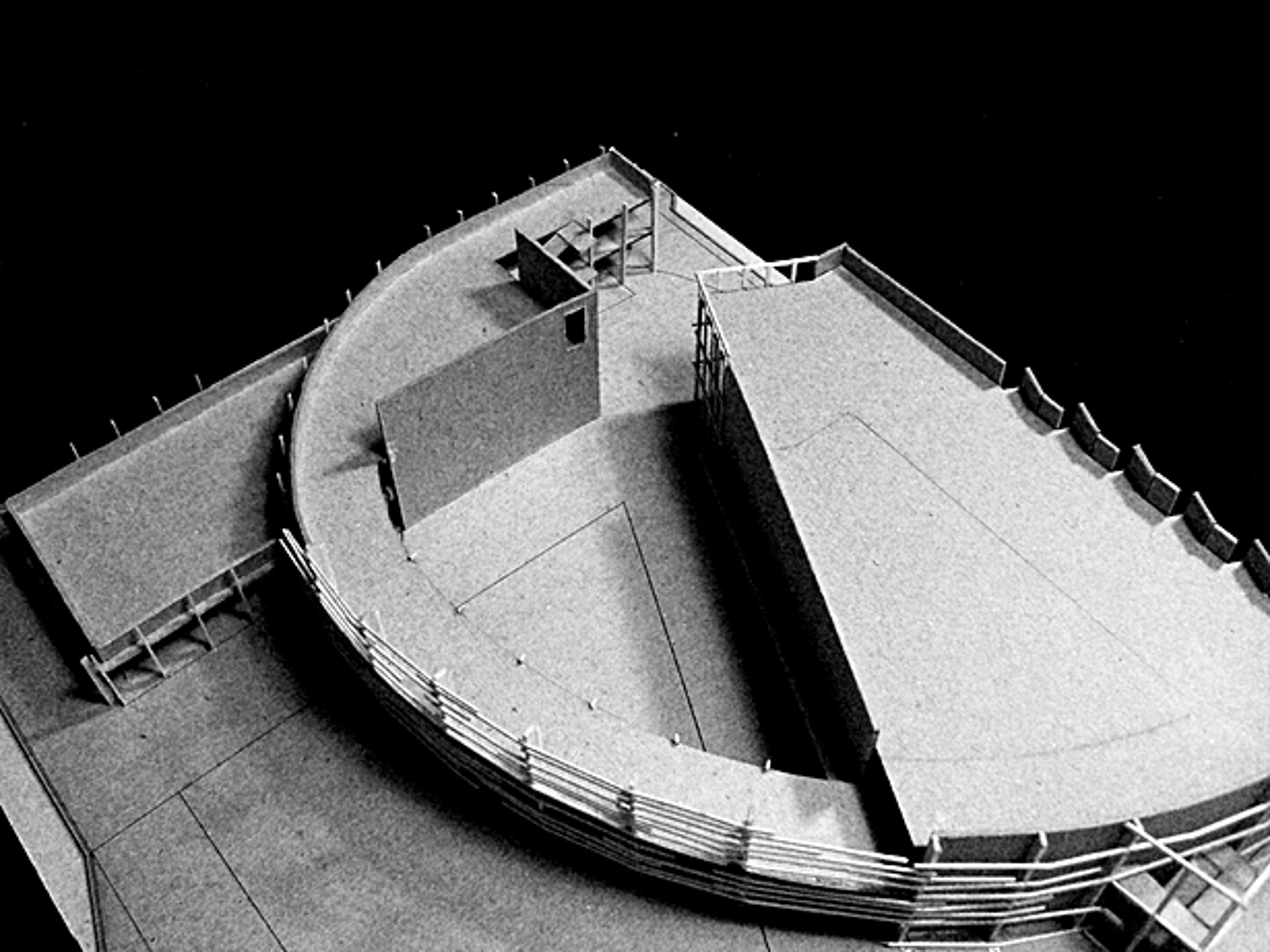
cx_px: 635
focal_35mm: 38
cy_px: 476
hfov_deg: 49.0
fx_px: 1394
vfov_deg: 37.7
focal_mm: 6.2
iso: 200
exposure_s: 1/80
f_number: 2.7
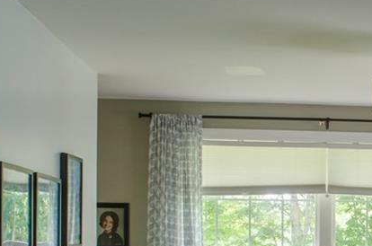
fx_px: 918
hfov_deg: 21.6
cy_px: 290
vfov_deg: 14.8
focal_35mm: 89
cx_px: 419
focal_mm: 24
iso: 200
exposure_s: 1/4
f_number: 11
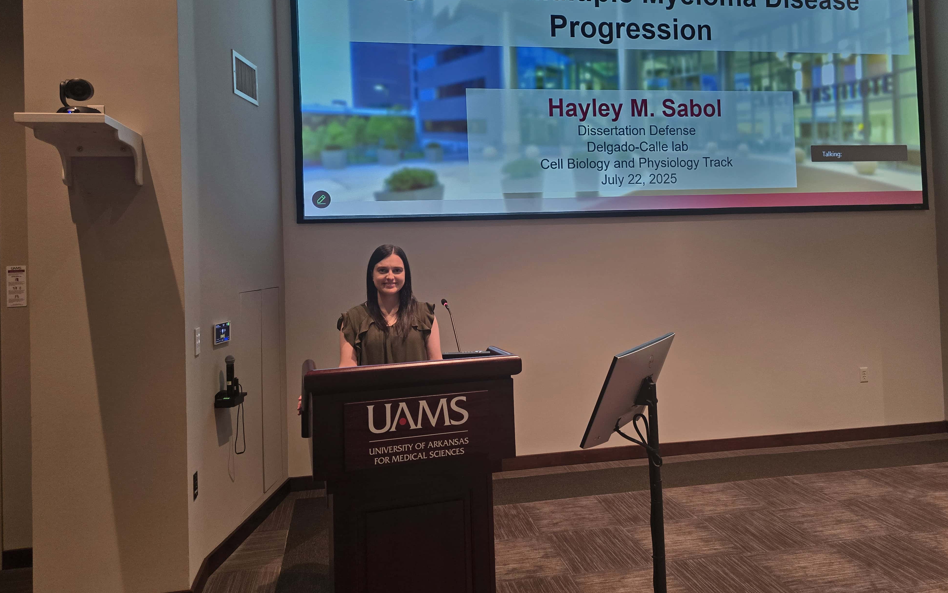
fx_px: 646
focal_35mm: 25
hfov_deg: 72.5
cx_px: 468
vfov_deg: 49.1
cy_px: 245
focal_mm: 6.3
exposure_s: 1/120
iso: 250
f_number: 1.7
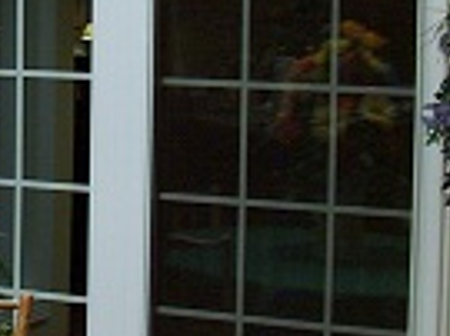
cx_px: -78
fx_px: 1870
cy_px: 136
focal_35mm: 144
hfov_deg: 13.4
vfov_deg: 10.3
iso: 100
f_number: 2.8
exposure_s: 1/9.11
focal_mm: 7.6
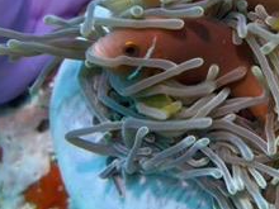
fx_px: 790
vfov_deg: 15.0
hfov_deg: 19.8
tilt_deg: -25.2
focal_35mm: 98
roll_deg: +23.0
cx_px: 227
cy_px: 41
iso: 125
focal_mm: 6.76
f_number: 1.78
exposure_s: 1/60
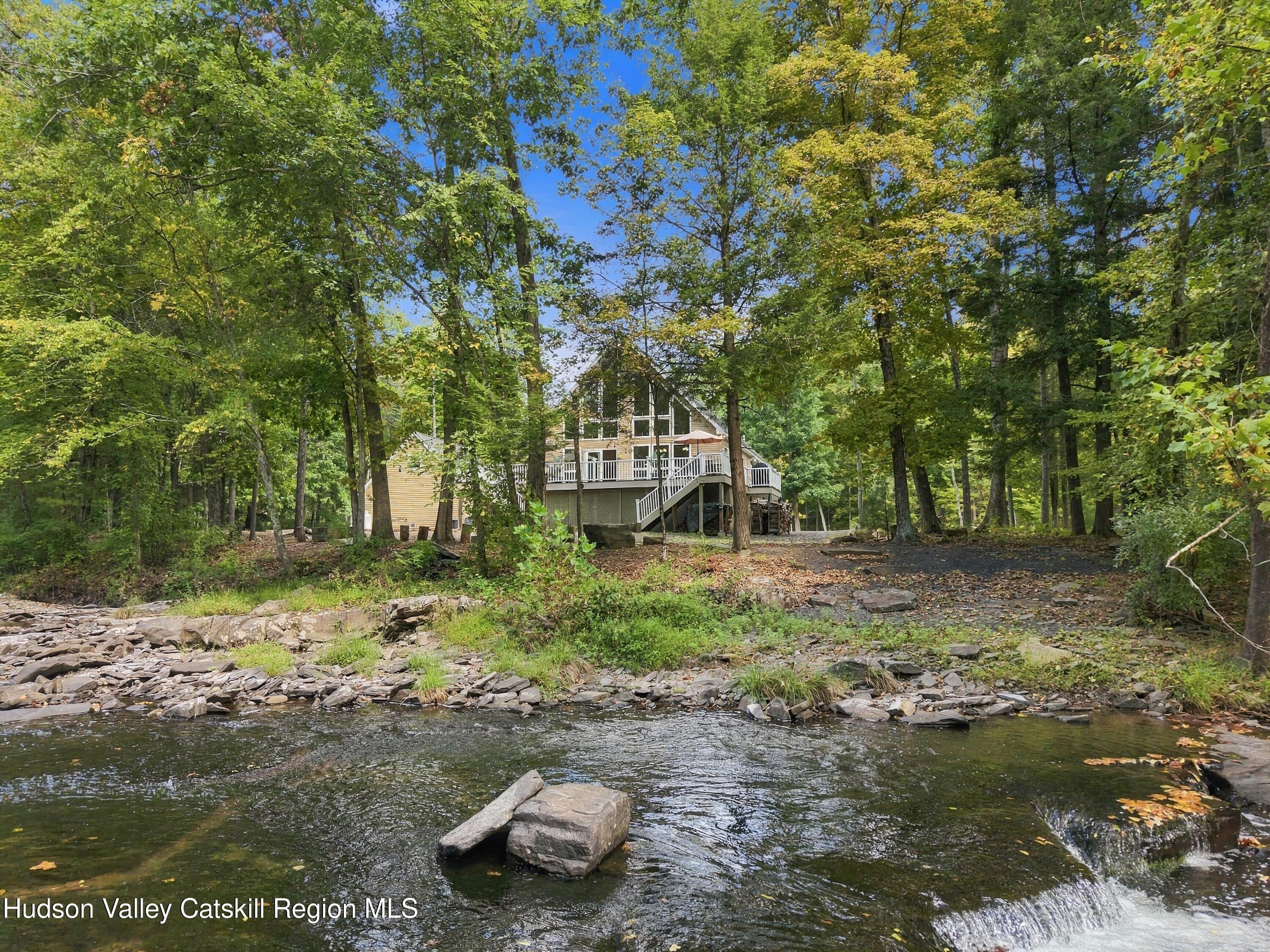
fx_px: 881
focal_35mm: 24
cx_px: 635
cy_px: 476
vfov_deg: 56.8
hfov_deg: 71.6
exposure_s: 1/160
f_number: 1.8
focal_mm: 8.7
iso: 100
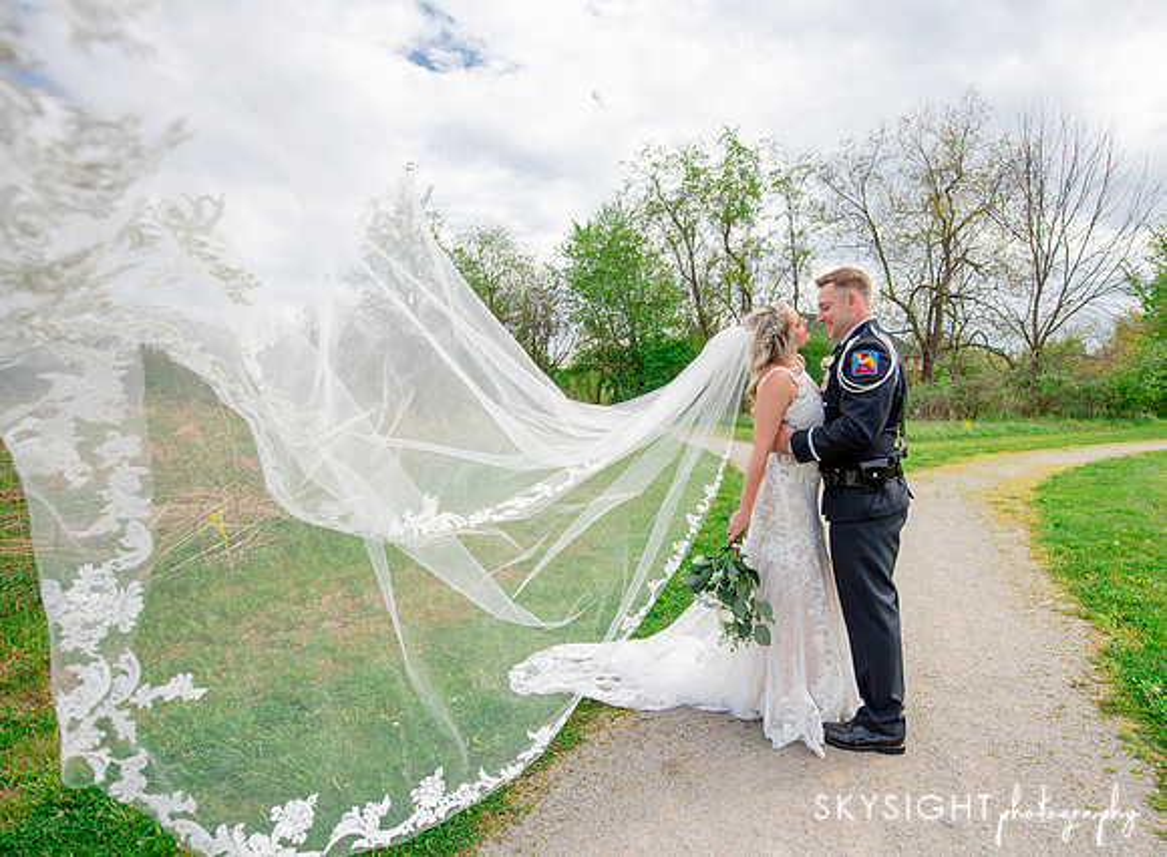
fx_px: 641
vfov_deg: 67.6
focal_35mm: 19
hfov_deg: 84.2
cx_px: 663
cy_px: 436
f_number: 3.2
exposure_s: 1/3200
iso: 400
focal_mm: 17
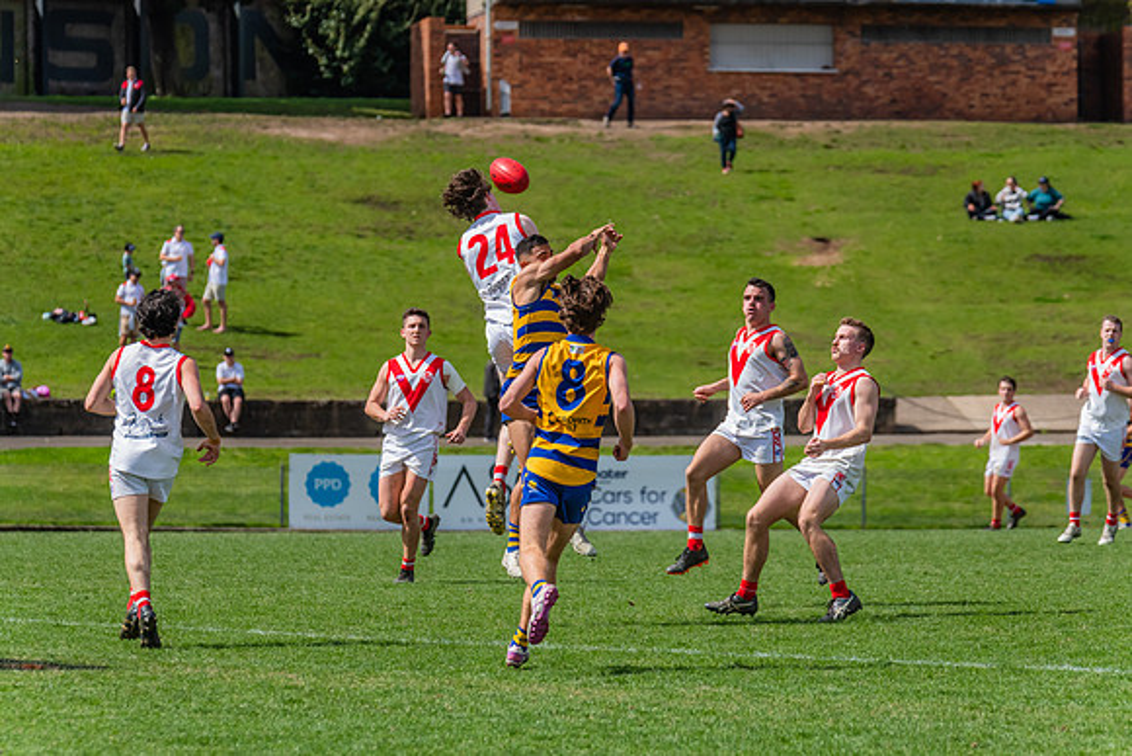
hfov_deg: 7.1
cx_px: 566
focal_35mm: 291
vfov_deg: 4.7
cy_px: 378
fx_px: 9165
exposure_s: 1/1600
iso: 800
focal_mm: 290
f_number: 8
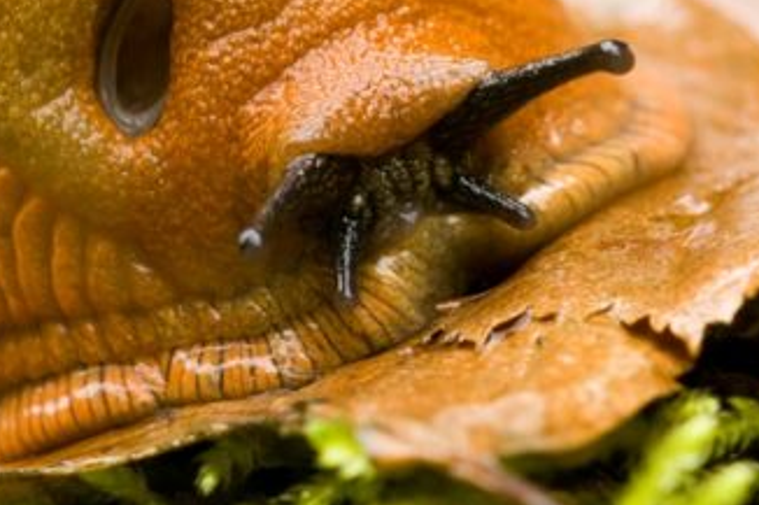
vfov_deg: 1.9
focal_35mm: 706
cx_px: 340
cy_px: 61
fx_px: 14877
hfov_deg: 2.9
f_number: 13
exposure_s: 1/15
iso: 200
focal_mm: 200
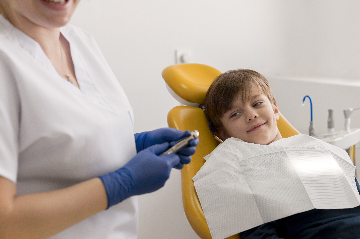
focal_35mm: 50
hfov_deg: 39.6
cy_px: 120
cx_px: 180
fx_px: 500
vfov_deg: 27.0
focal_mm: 50
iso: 640
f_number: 3.5
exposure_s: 1/500
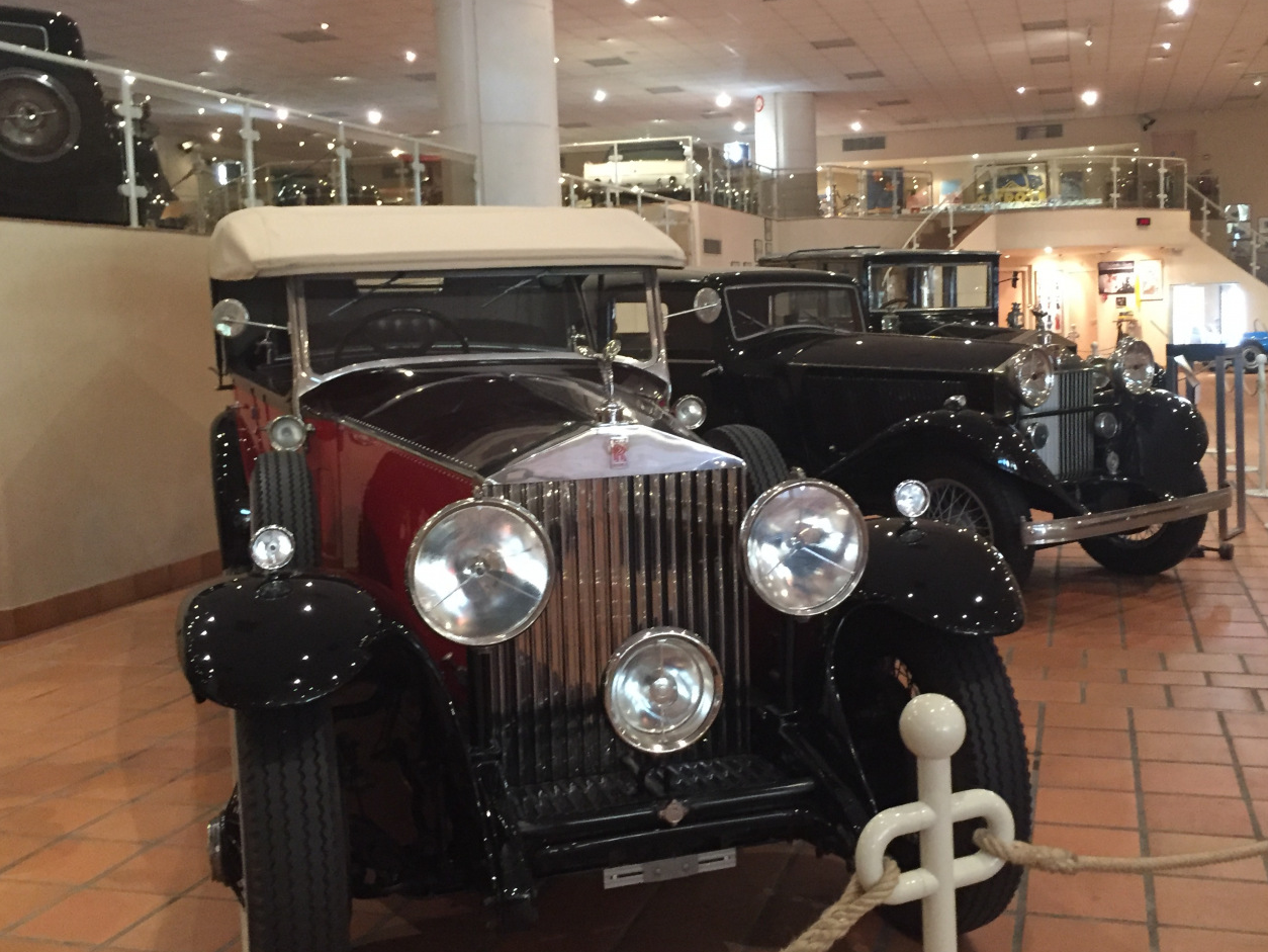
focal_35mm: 37
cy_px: 409
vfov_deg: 38.6
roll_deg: +1.2
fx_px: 1356
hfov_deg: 50.0
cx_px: 711
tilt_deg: -3.3
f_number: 2.2
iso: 250
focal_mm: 4.15
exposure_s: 1/17
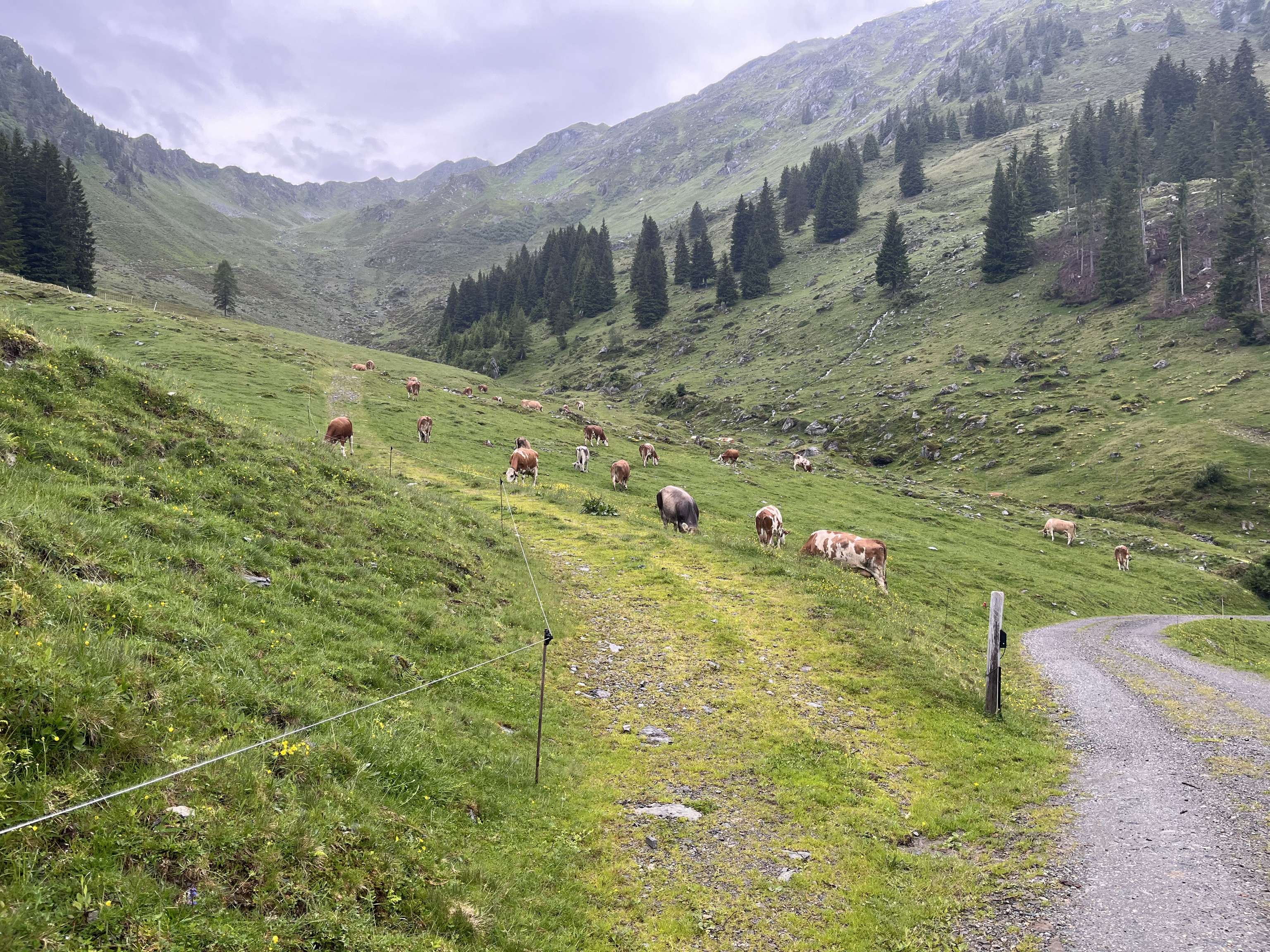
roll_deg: +2.1
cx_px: 635
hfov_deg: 67.3
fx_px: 954
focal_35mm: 26
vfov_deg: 53.1
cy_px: 476
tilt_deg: +0.9
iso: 50
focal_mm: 5.1
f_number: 1.6
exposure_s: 1/164
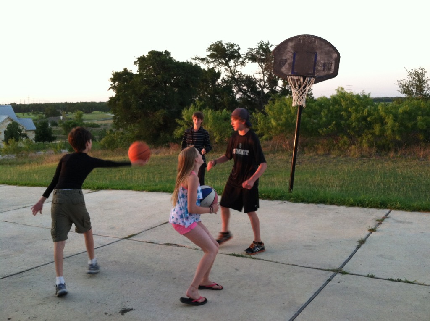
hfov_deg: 52.7
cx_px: 215
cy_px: 160
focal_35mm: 35
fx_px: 434
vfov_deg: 40.6
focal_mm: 3.85
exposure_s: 1/60
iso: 100
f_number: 2.8
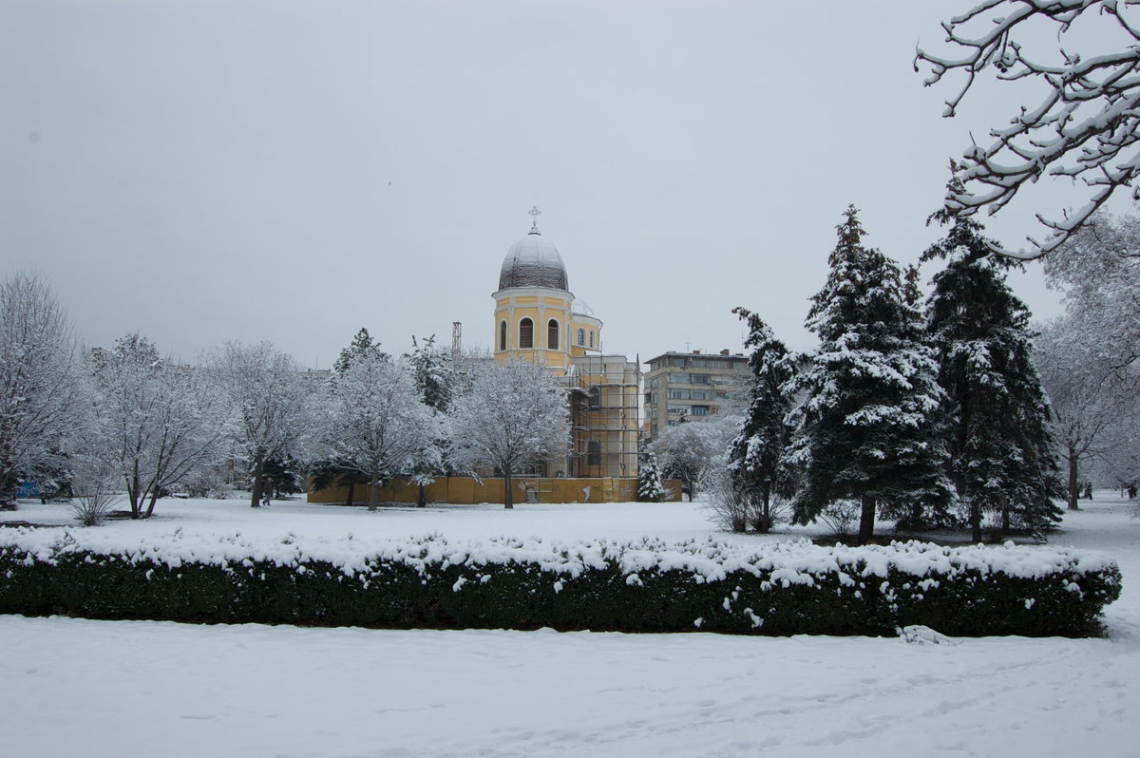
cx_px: 570
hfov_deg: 67.4
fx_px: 854
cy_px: 379
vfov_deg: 47.9
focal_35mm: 27
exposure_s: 1/160
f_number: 10
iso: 200
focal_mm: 18
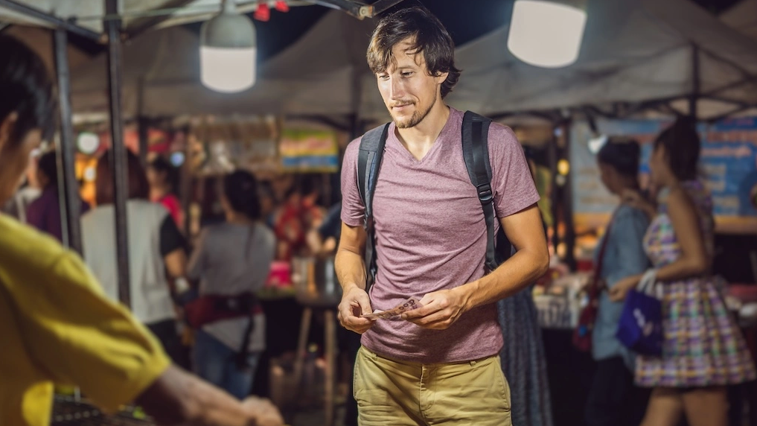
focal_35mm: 58
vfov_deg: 20.7
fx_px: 1164
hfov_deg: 36.0
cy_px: 249
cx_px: 378
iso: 100
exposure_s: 1/125
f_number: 1.8
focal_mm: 55
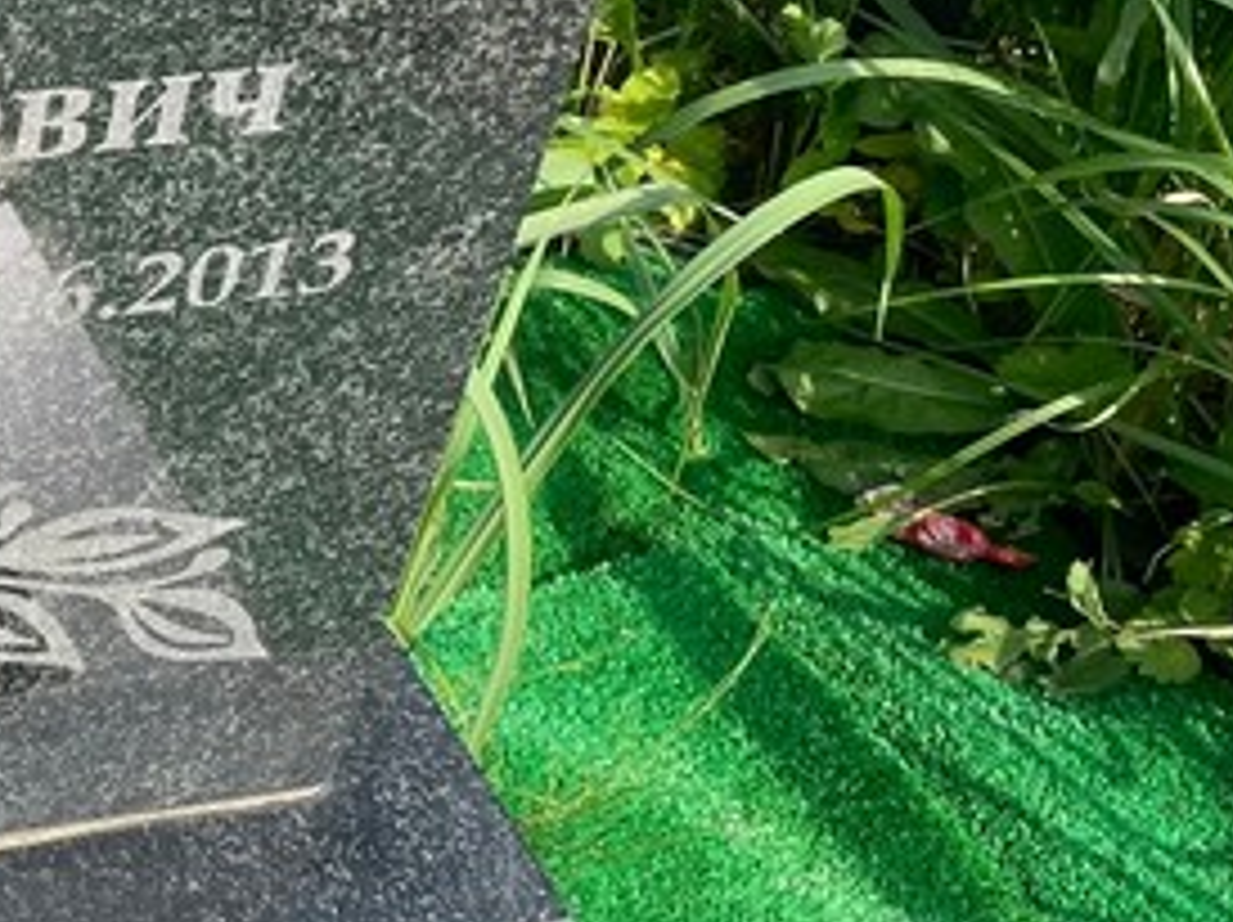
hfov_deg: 22.2
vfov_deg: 19.1
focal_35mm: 76
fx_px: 2705
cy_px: 139
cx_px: -500
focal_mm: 4.2
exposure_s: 1/1171
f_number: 1.6
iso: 32
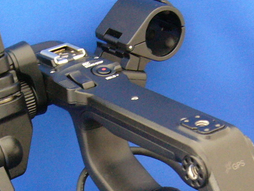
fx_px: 697
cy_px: 237
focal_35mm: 95
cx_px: 140
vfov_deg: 15.0
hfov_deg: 20.6
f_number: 2.8
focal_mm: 5.8
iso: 200
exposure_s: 1/8
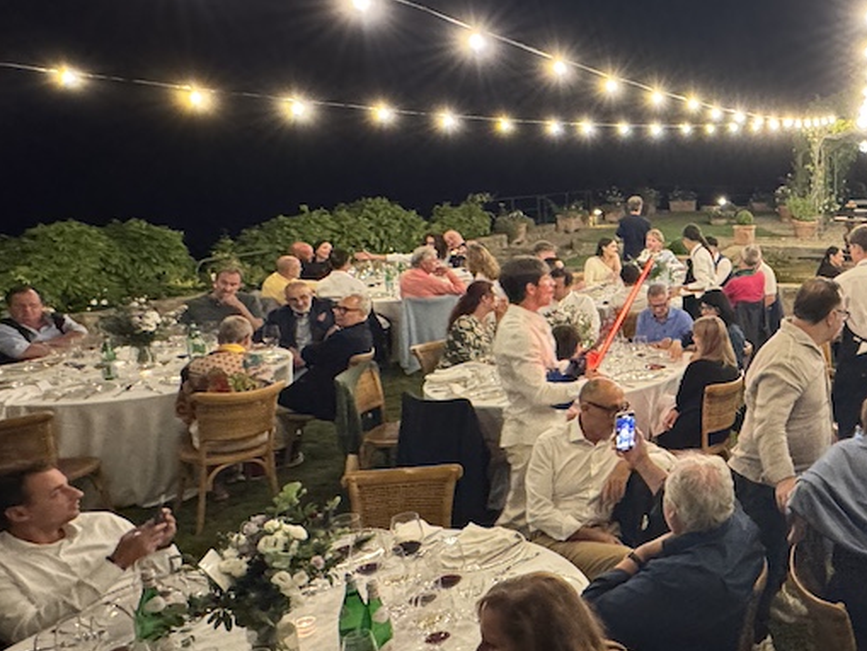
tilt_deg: -9.2
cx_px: 848
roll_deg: -2.0
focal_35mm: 33
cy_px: 286
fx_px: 827
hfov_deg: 47.0
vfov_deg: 42.9
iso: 640
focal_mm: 2.22
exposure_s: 1/50
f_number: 2.2
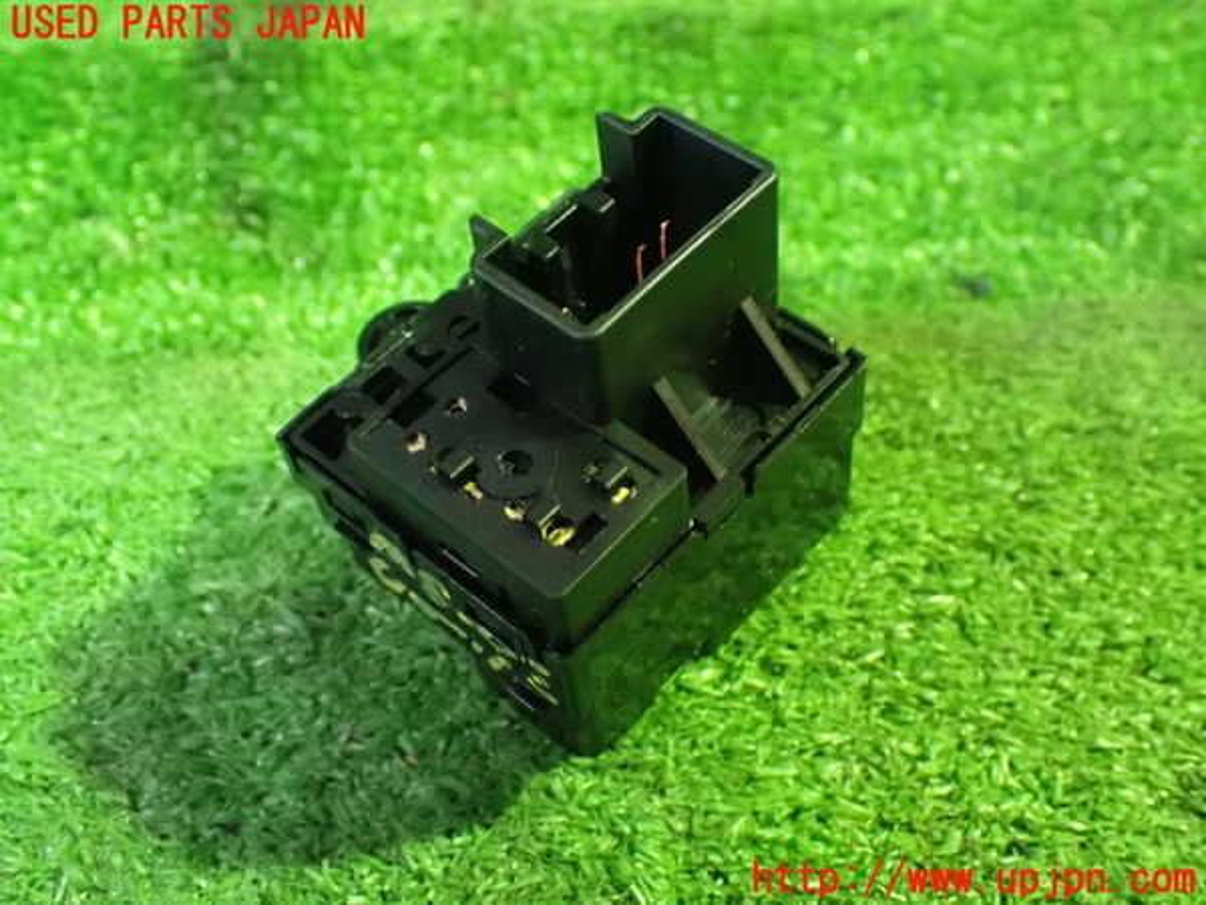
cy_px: 452
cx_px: 603
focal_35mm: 44
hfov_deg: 42.9
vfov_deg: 32.9
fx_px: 1533
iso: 1600
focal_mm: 7.84
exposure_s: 1/25
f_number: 2.9
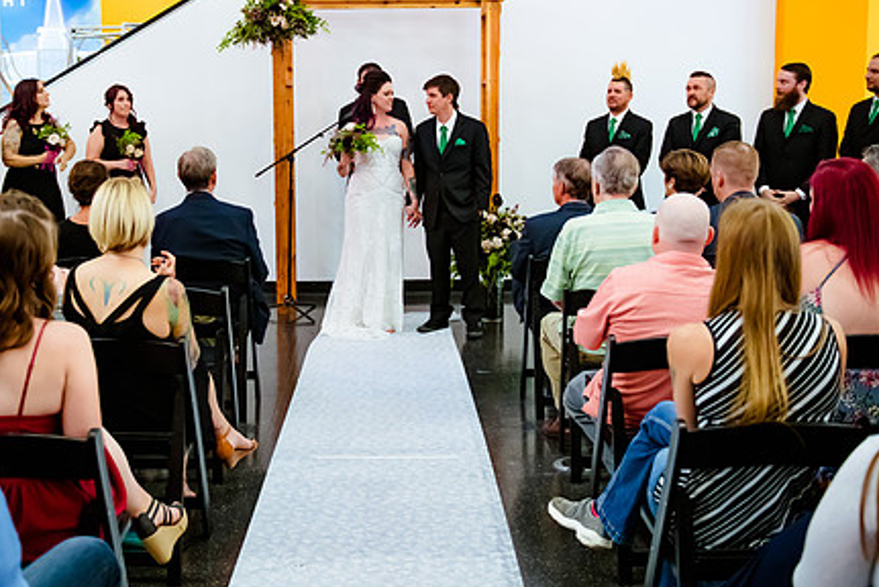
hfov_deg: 43.4
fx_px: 1099
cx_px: 371
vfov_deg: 29.8
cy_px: 225
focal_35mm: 45
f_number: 2.8
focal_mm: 32
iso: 4000
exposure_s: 1/125
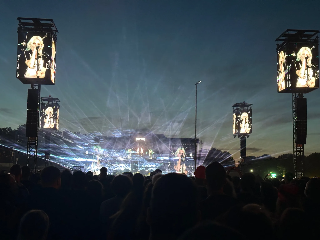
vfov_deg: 30.3
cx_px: 160
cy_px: 120
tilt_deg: +7.2
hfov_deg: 39.7
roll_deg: -1.1
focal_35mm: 48
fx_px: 444
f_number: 1.78
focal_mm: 6.86
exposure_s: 1/50
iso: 160
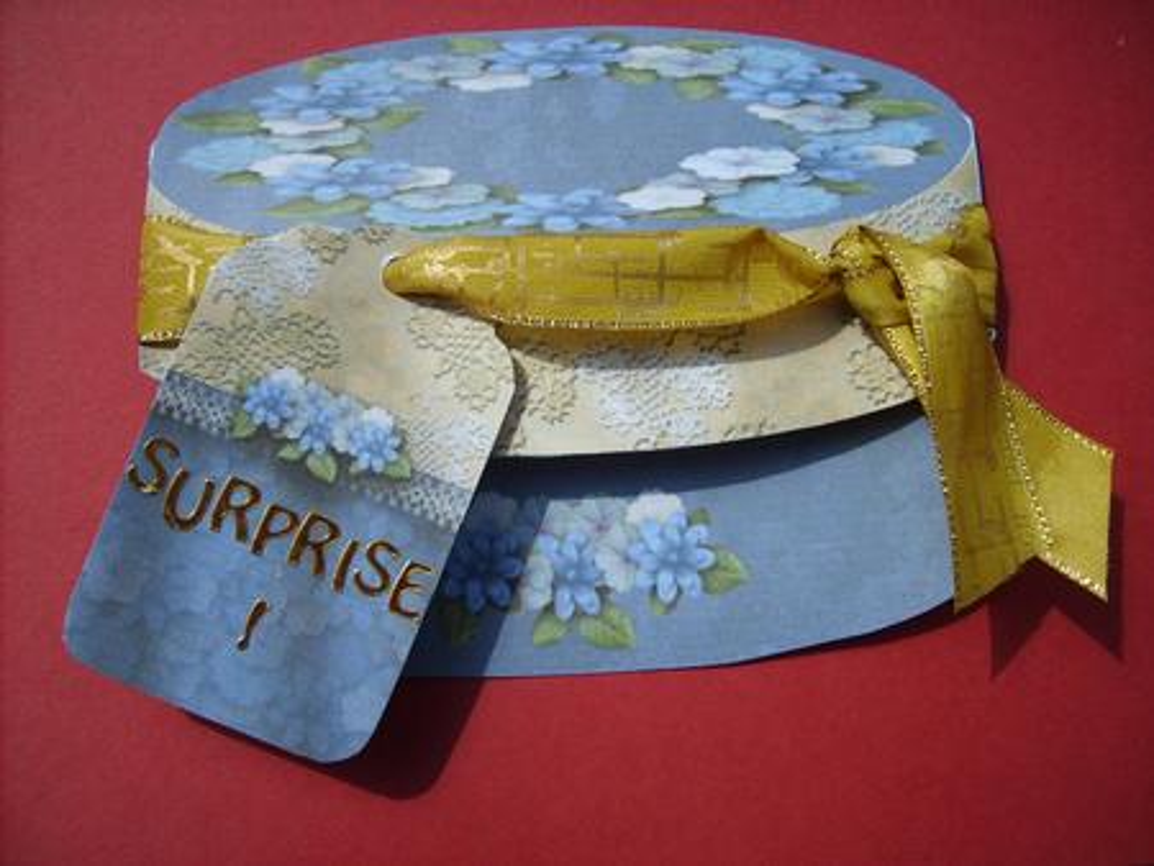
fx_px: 1167
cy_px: 433
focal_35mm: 35
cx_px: 577
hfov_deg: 52.6
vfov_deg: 40.7
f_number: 7.1
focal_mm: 5.8
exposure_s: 1/180
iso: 50
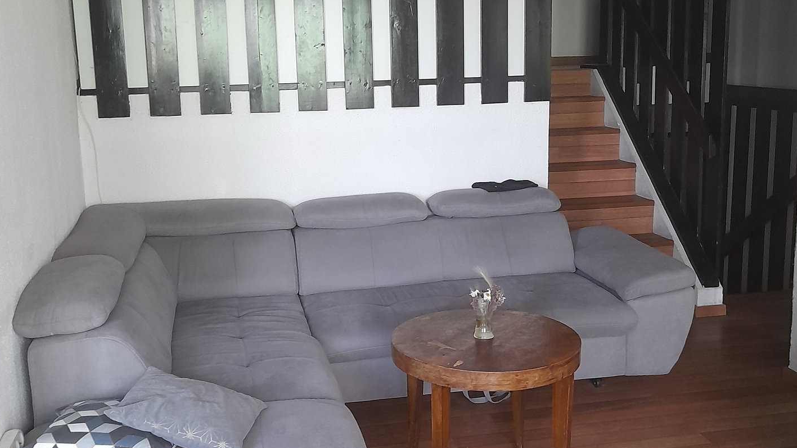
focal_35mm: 41
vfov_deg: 29.0
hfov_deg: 49.4
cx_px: 415
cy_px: 210
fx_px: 866
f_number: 2
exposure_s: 1/50
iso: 320
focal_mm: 4.6
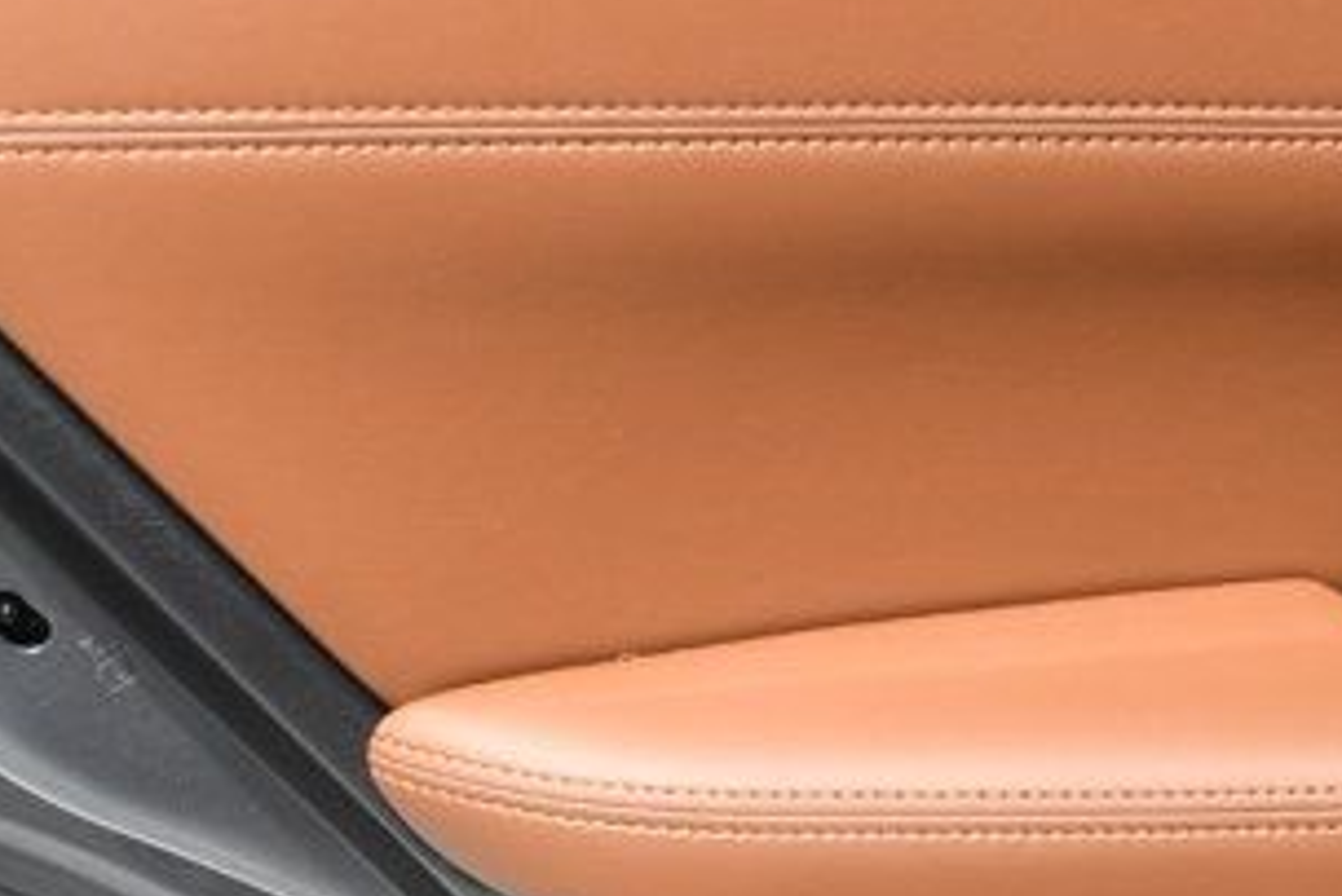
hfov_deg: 17.7
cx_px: 1541
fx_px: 4140
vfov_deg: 12.3
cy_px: 587
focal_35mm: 111
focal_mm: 22
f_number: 5.6
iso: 100
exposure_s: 1/160
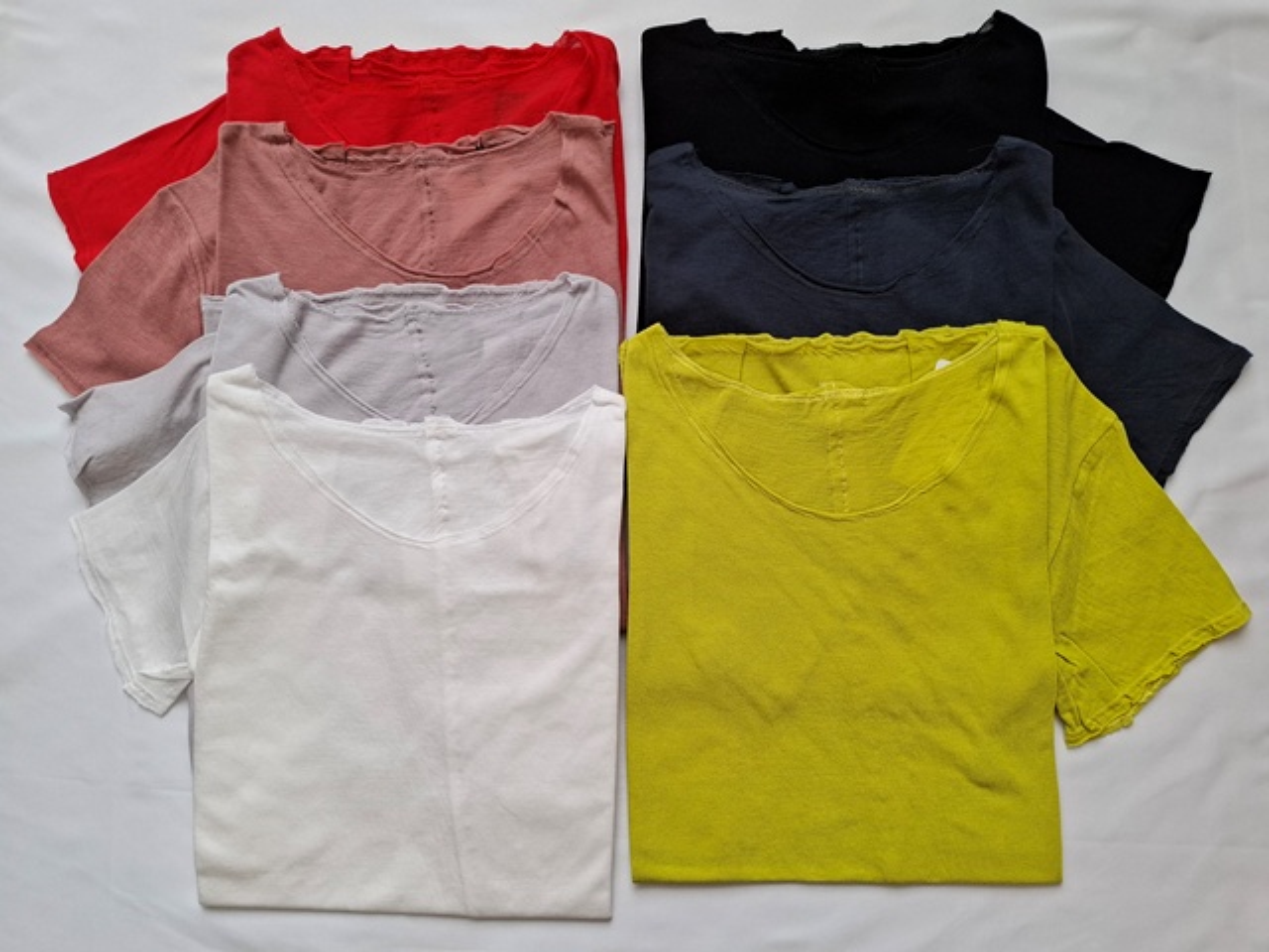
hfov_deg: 73.9
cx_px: 634
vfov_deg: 58.9
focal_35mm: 23
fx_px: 843
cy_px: 476
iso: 50
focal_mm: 5.54
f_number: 1.8
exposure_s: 1/100
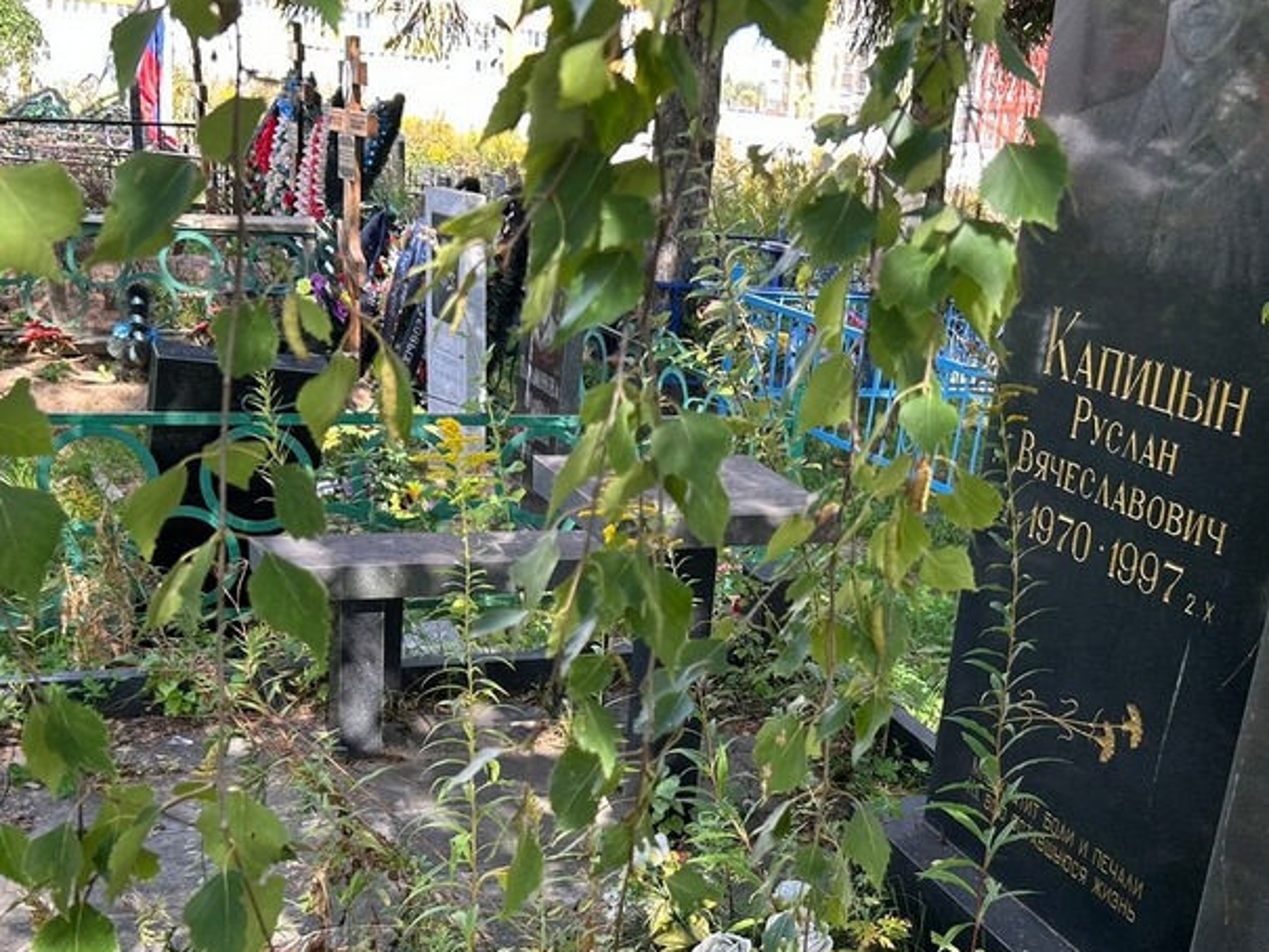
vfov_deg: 32.1
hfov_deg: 42.7
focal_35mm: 44
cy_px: 740
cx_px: 755
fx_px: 1613
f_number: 1.5
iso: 40
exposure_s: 1/265
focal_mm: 5.7
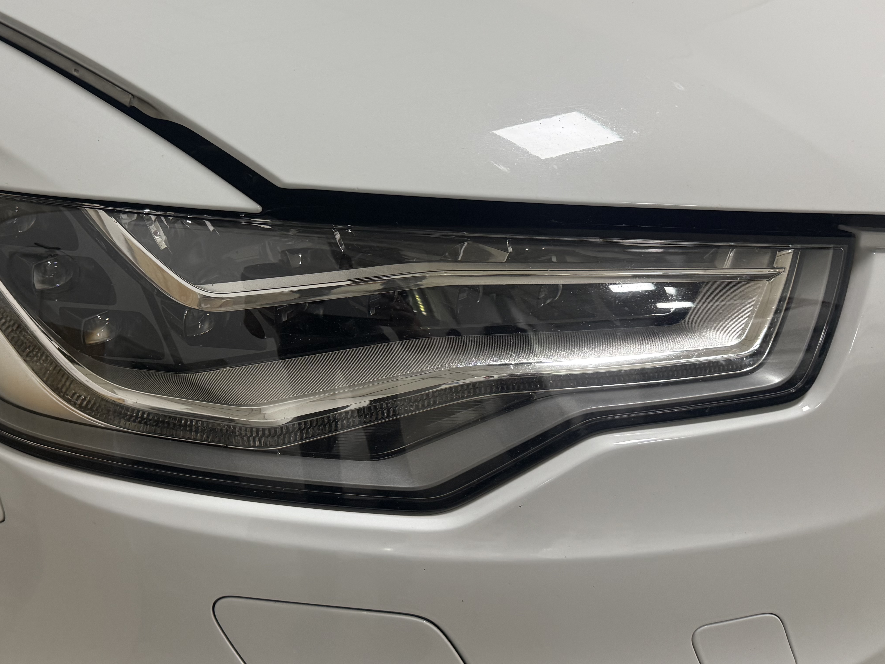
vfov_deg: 41.6
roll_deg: +0.2
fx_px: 869
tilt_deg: -23.4
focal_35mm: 34
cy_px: 273
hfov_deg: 53.2
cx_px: 315
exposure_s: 1/60
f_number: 1.78
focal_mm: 6.76
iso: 250
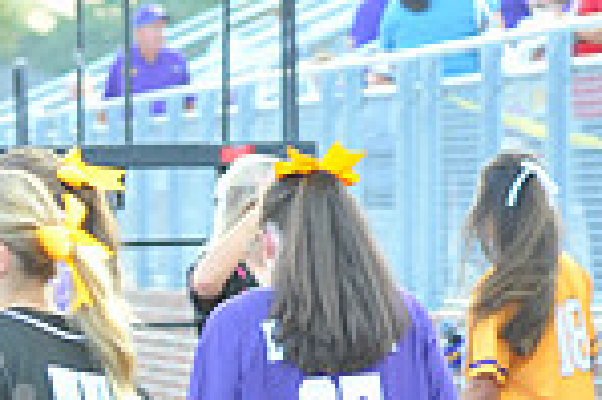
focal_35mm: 487
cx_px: -271
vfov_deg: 2.8
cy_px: 622
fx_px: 8135
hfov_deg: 4.2
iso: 400
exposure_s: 1/60
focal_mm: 125
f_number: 5.6
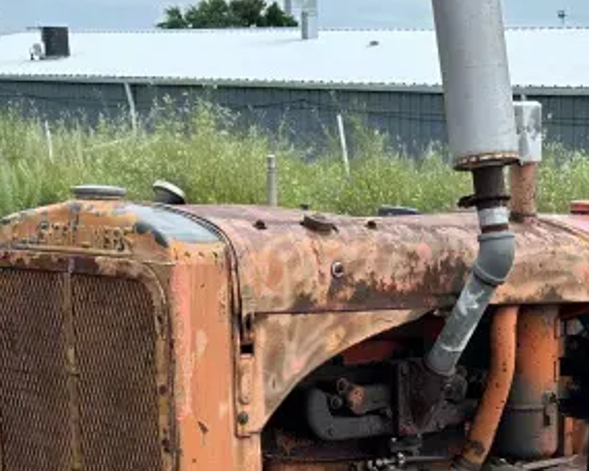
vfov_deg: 18.5
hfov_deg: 23.7
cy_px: 547
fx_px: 1377
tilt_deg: -19.4
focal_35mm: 79
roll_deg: -1.6
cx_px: 498
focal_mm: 6.86
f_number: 1.78
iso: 80
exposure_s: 1/2110
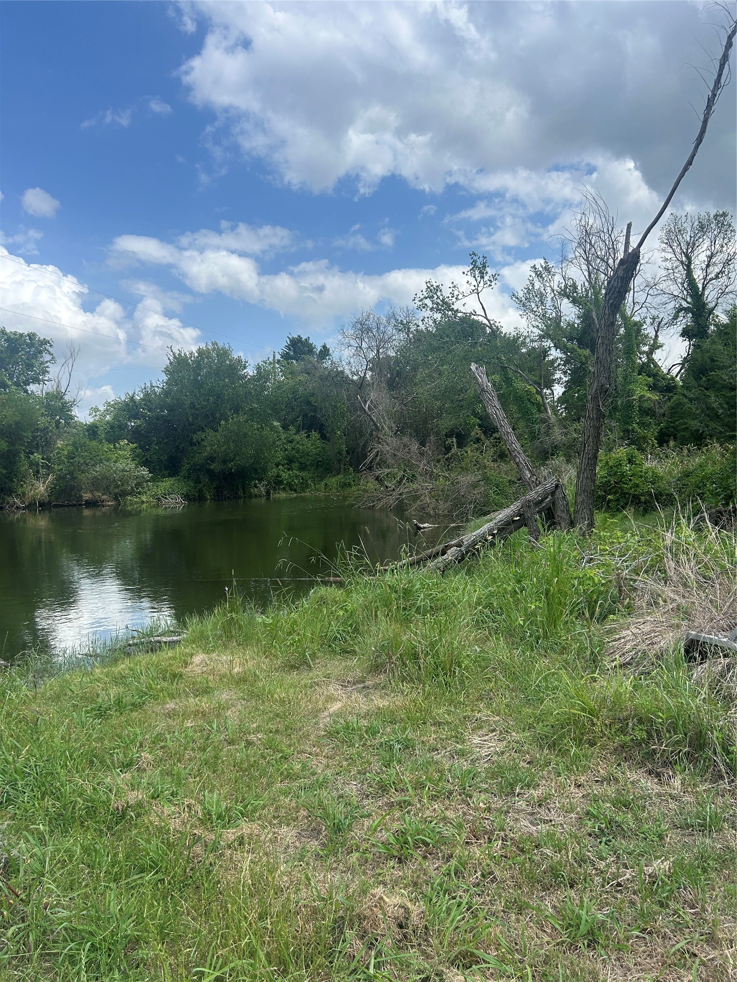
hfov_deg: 53.1
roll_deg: -0.1
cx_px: 368
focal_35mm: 26
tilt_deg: -1.3
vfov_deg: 67.3
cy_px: 491
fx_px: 738
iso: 50
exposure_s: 1/3831
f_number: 1.5
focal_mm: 5.7
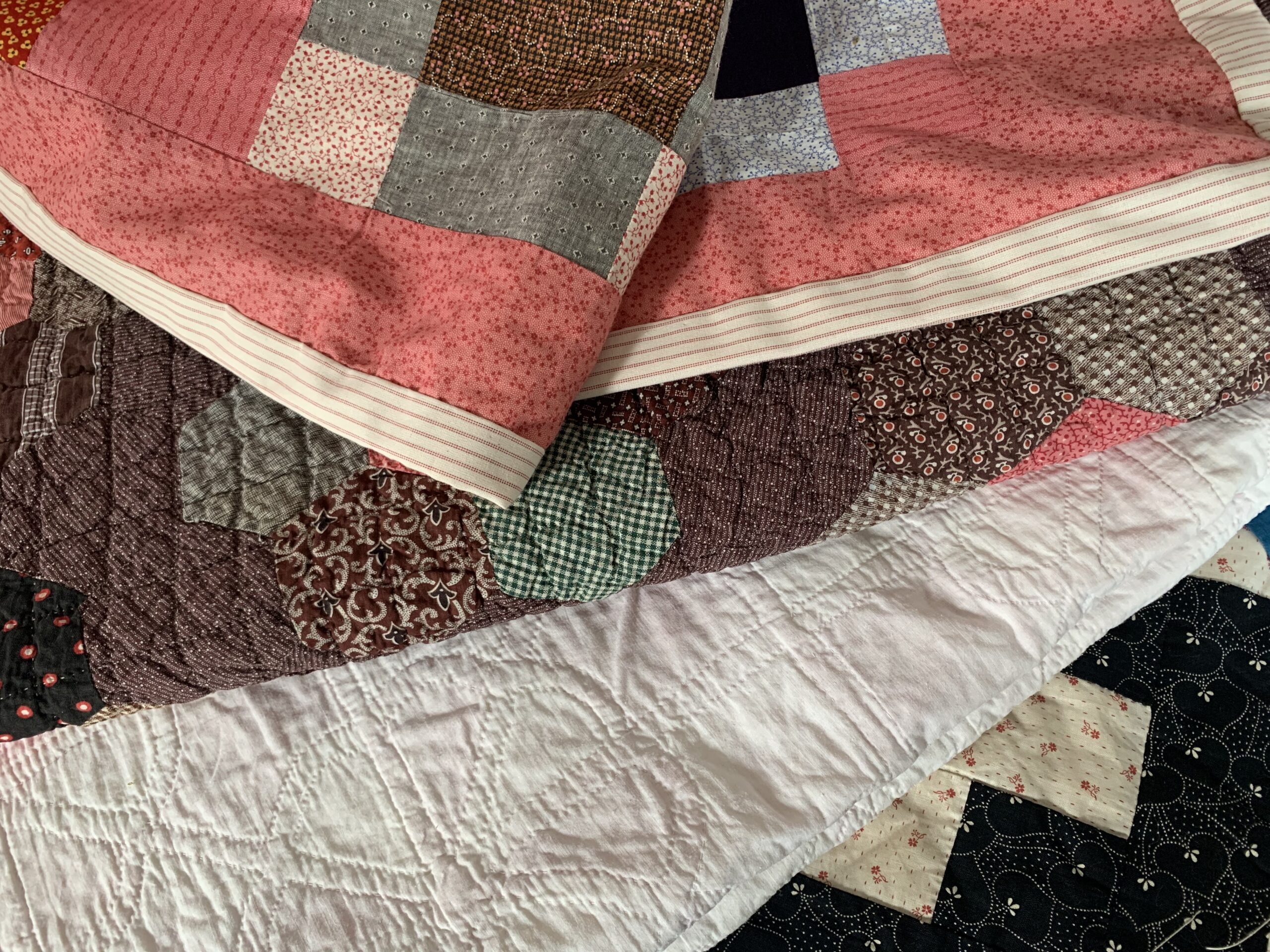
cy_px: 476
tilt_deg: -63.6
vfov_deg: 53.1
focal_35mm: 26
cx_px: 635
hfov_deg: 67.3
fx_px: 954
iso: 125
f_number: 1.8
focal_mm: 4.25
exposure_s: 1/60
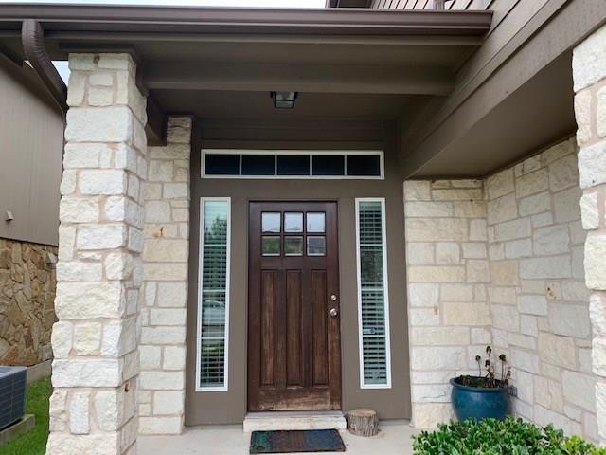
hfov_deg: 67.3
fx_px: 455
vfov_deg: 53.1
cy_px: 228
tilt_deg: +6.0
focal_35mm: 26
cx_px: 303
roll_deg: +0.4
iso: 32
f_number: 1.8
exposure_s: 1/122
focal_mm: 4.25
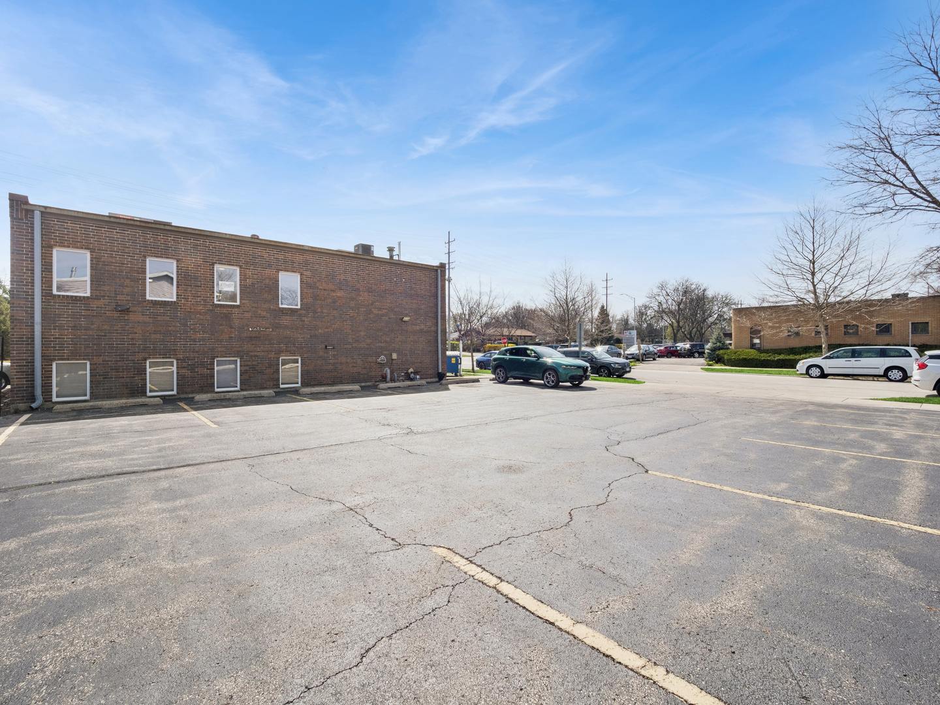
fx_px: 380
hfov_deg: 102.1
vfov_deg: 85.7
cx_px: 470
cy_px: 352
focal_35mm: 14
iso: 400
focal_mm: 7
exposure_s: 1/1250
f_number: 7.1
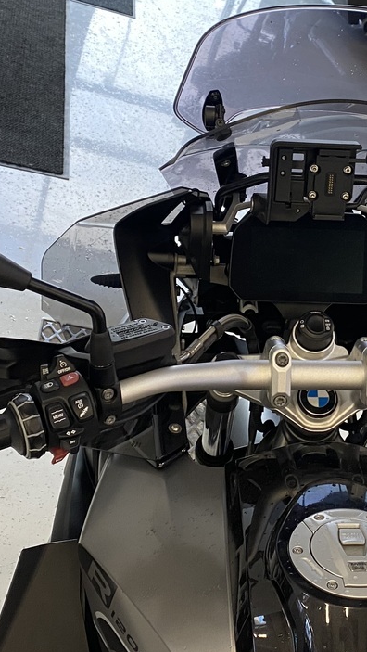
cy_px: 267
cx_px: 301
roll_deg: -20.6
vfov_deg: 35.9
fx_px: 1002
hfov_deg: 20.5
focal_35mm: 58
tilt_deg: -29.2
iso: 80
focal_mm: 4.25
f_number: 1.8
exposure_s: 1/50
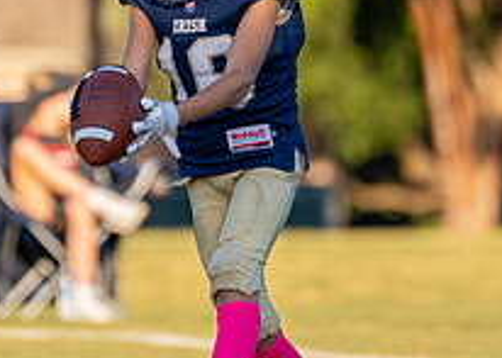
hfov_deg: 2.0
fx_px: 14580
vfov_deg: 1.4
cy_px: 5
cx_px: 236
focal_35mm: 1023
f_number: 2.8
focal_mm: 200
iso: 400
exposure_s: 1/2500
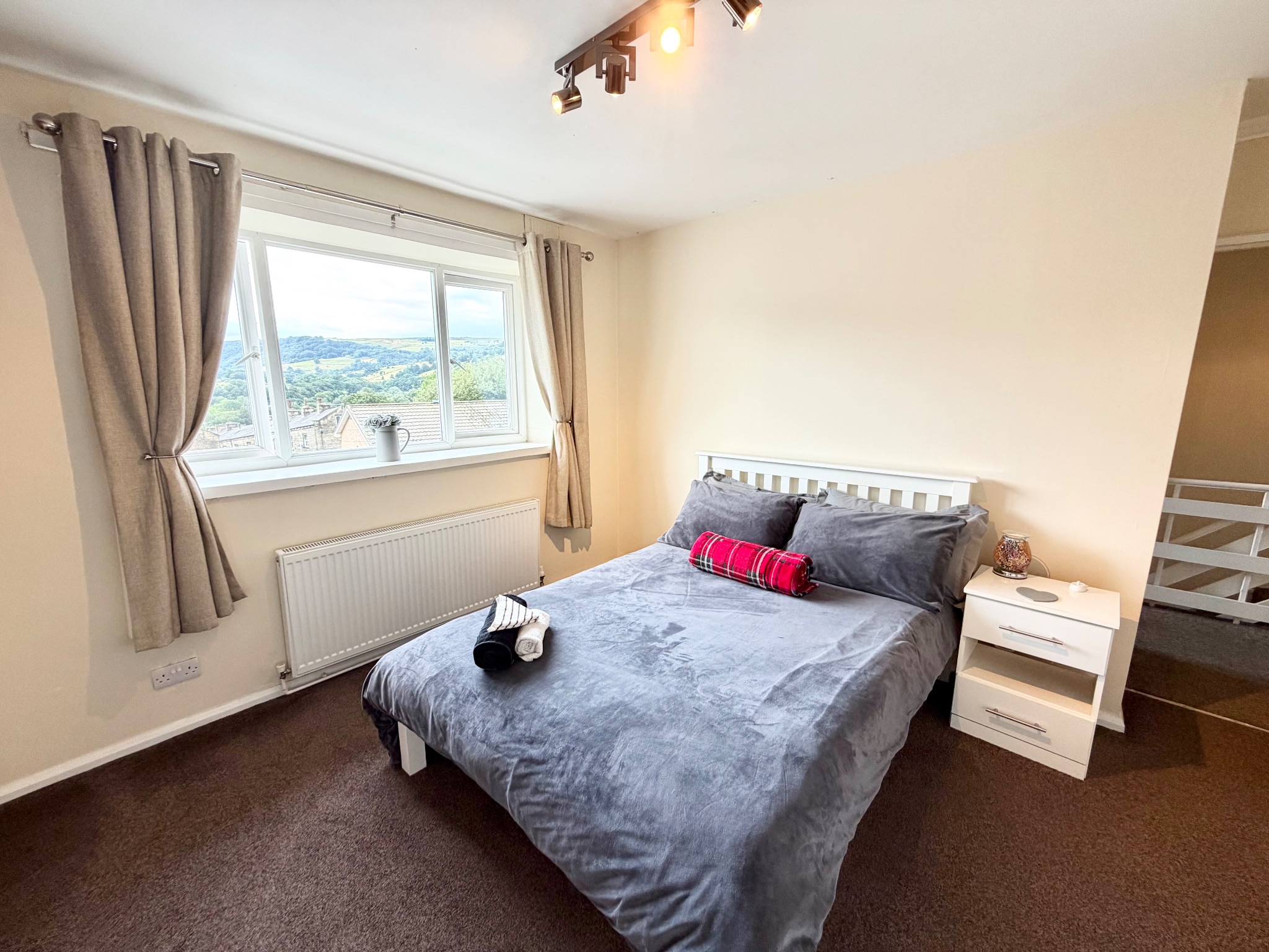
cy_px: 476
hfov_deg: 102.1
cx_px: 634
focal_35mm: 14
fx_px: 513
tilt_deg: -12.1
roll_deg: +0.0
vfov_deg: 85.7
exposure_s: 1/121
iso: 100
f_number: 2.2
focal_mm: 2.22
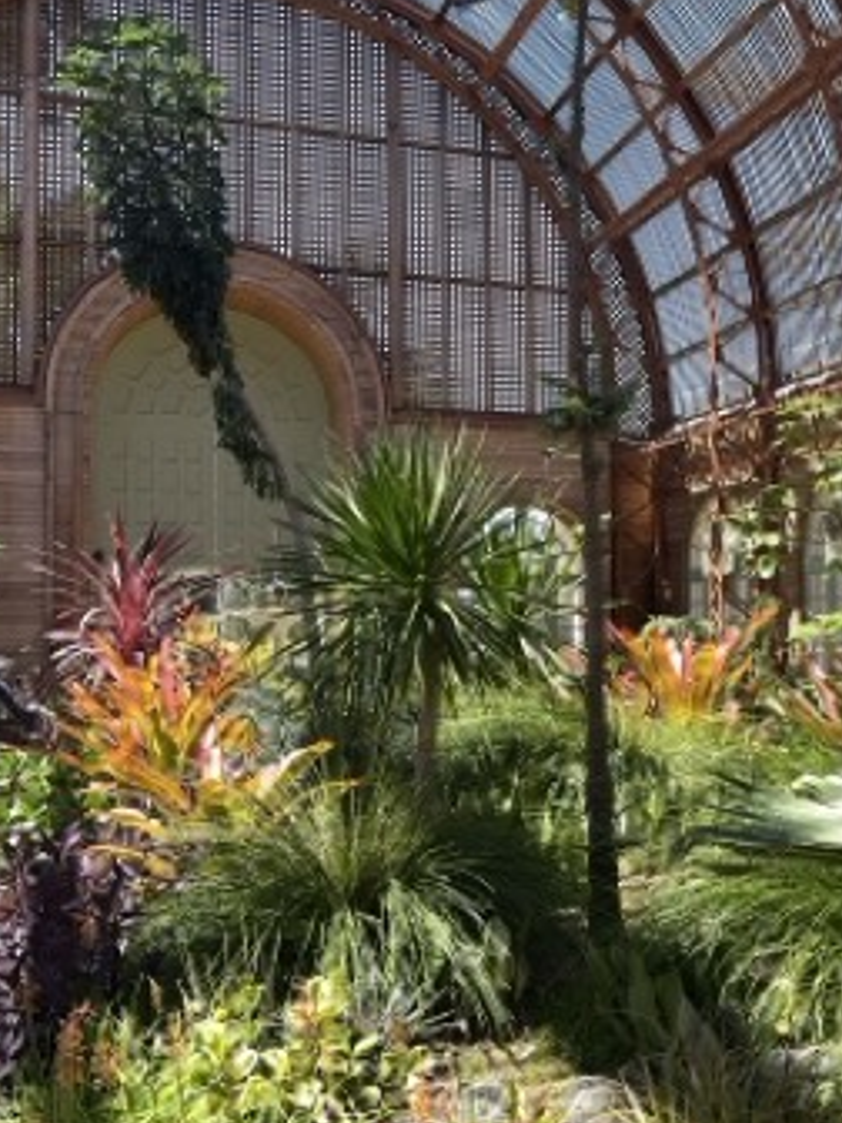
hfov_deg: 35.0
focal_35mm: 40
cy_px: 548
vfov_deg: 46.8
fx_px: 1297
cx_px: 652
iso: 50
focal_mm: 6.86
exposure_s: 1/615
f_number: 1.78
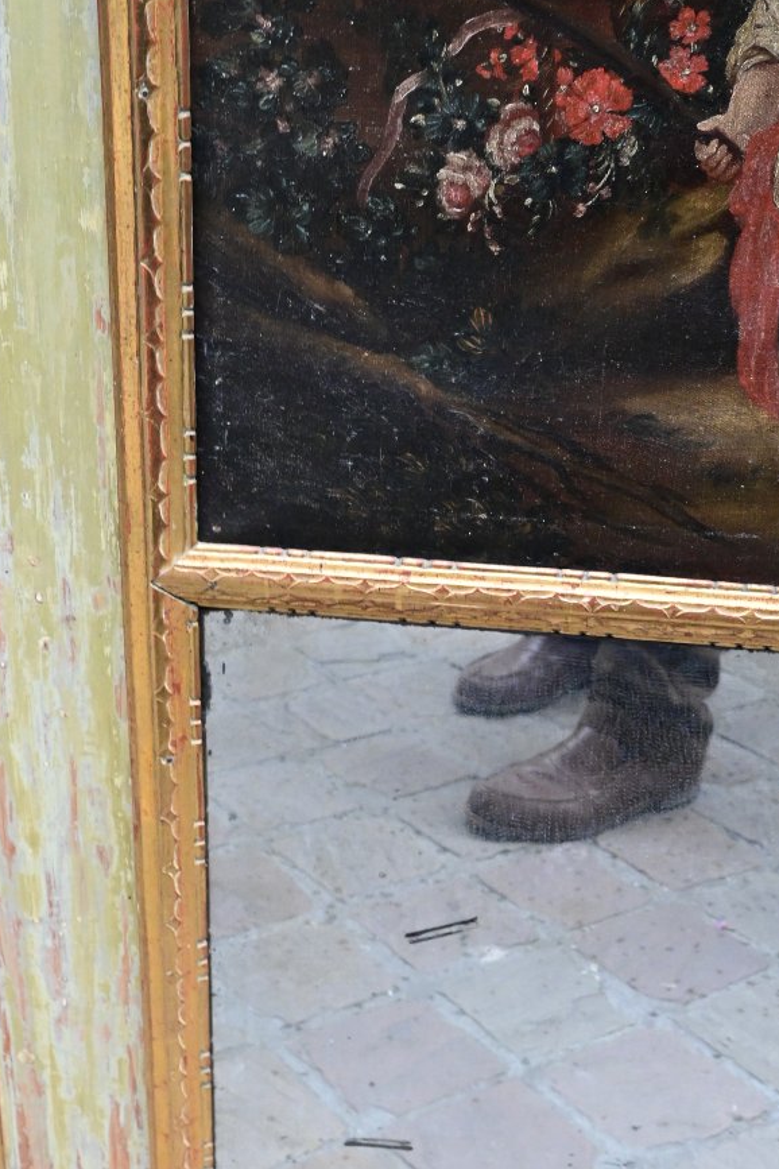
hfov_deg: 25.1
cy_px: 642
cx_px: 411
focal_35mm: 54
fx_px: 1753
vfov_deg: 36.8
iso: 2500
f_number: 8
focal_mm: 26
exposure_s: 1/60
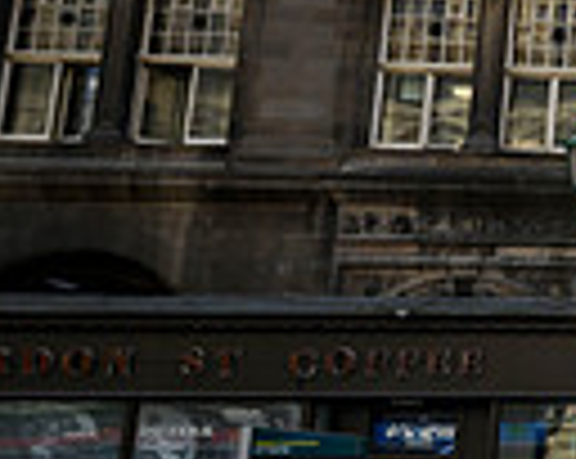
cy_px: 146
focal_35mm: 102
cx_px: 1264
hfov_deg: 14.4
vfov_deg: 15.0
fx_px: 1736
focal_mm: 24
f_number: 7.1
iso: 320
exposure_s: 1/250
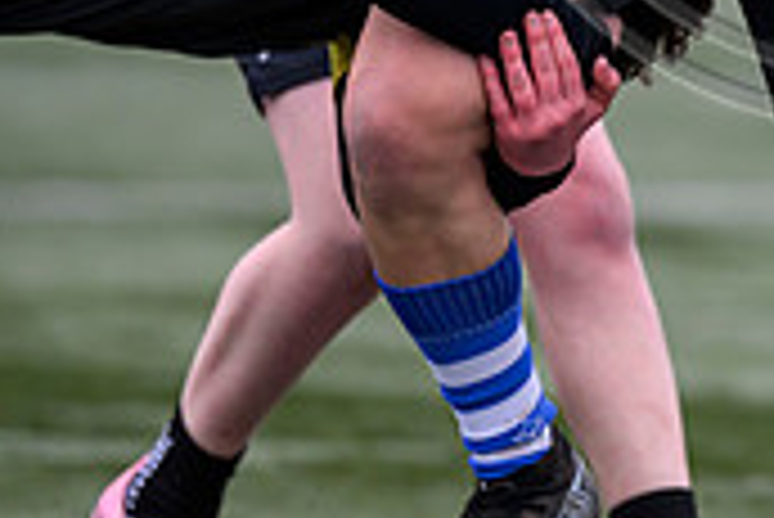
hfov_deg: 1.5
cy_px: -336
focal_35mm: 1351
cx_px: 891
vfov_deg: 1.0
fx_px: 29070
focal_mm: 400
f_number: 3.5
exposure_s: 1/1600
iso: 500
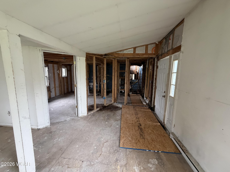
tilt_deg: -8.0
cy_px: 86
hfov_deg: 102.1
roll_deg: +0.3
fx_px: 93
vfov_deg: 85.7
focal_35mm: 14
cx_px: 115
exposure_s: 1/60
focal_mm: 2.22
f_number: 2.2
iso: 400
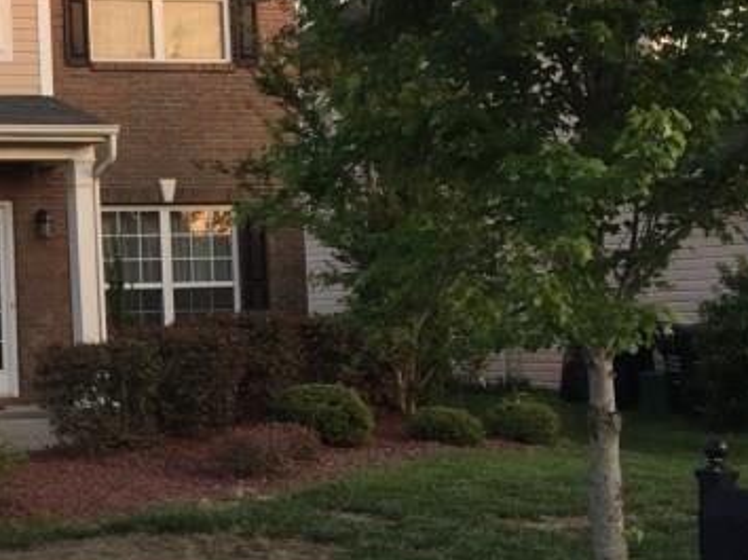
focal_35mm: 84
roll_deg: +0.9
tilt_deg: +3.5
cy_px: 245
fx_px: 1814
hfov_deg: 20.8
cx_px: -275
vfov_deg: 17.5
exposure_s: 1/169
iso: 32
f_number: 2.2
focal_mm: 4.15
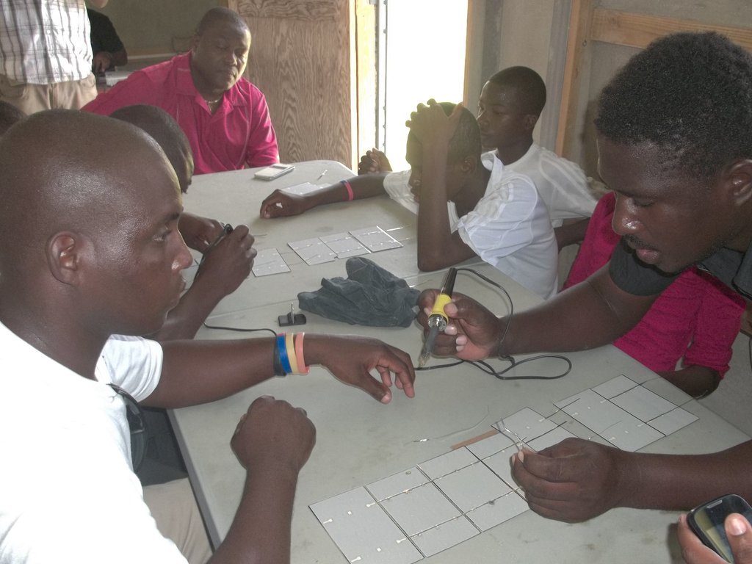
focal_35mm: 33
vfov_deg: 42.9
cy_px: 282
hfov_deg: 55.4
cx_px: 376
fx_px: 717
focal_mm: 5.9
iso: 160
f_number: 3.3
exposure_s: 1/50
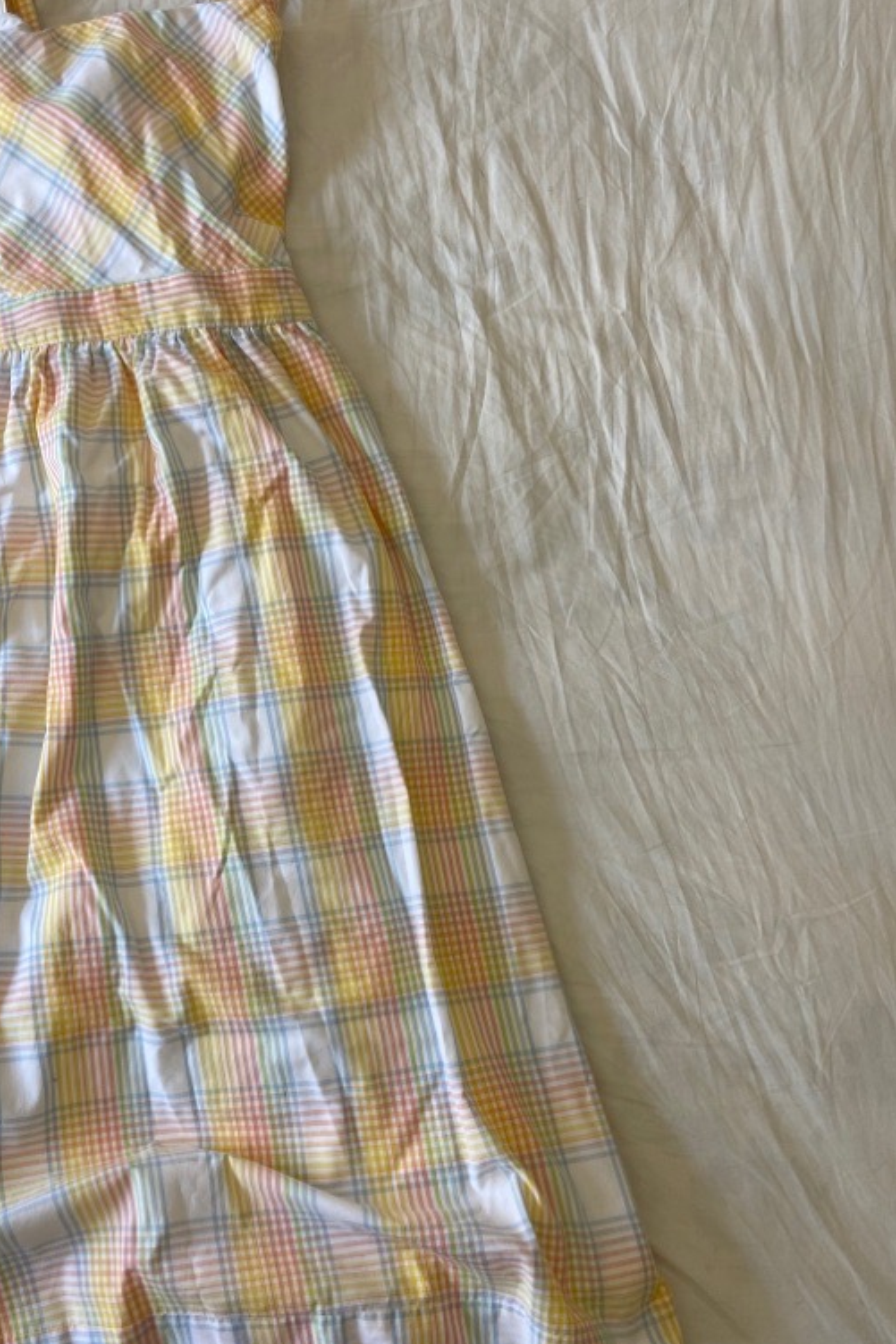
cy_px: 662
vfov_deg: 53.1
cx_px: 232
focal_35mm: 36
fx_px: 1343
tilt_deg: -81.2
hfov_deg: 36.1
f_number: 1.8
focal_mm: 4.25
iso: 32
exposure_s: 1/169
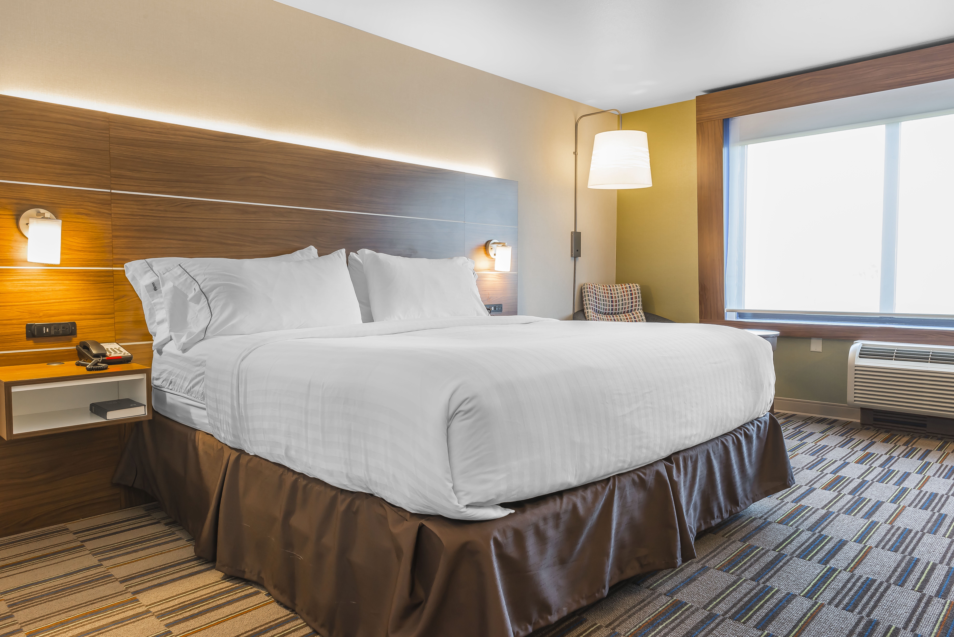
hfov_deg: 73.7
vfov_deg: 53.2
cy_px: 318
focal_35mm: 24
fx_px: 636
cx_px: 477
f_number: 13
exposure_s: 1/3
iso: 400
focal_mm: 24
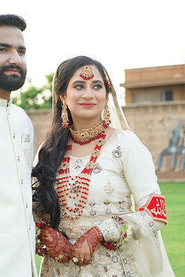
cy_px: 141
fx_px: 809
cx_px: 57
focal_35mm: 105
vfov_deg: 19.5
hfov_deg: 13.0
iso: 320
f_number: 4
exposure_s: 1/200
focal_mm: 70
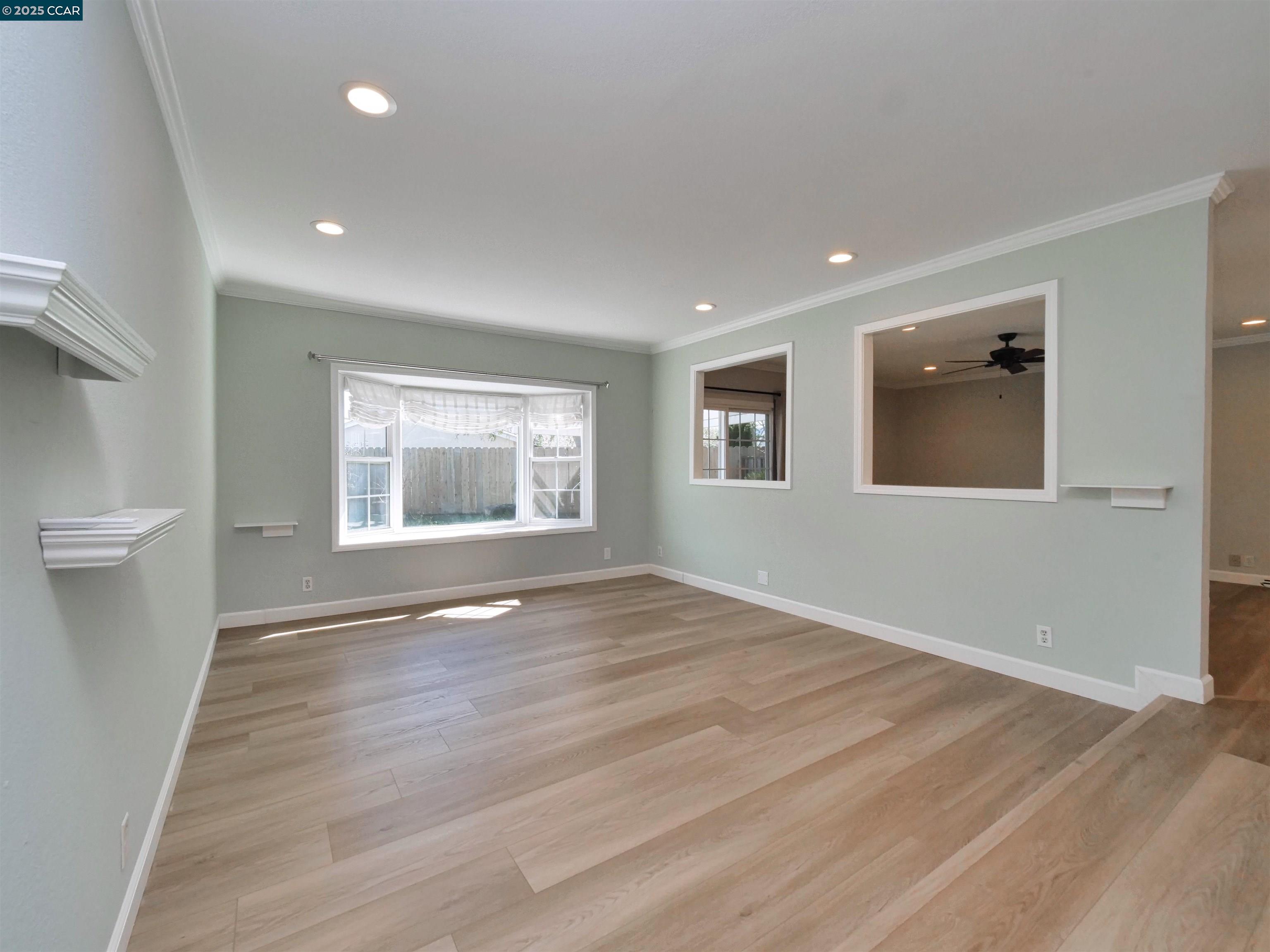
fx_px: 514
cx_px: 635
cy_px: 476
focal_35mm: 14
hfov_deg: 102.1
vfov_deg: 85.7
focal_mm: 7
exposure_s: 1/160
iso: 800
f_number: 9
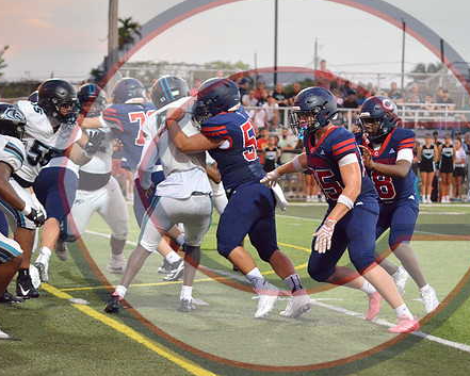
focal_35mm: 170
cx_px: 279
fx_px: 2365
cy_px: 181
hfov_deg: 11.3
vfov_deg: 9.1
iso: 4500
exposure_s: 1/500
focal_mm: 92
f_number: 4.5
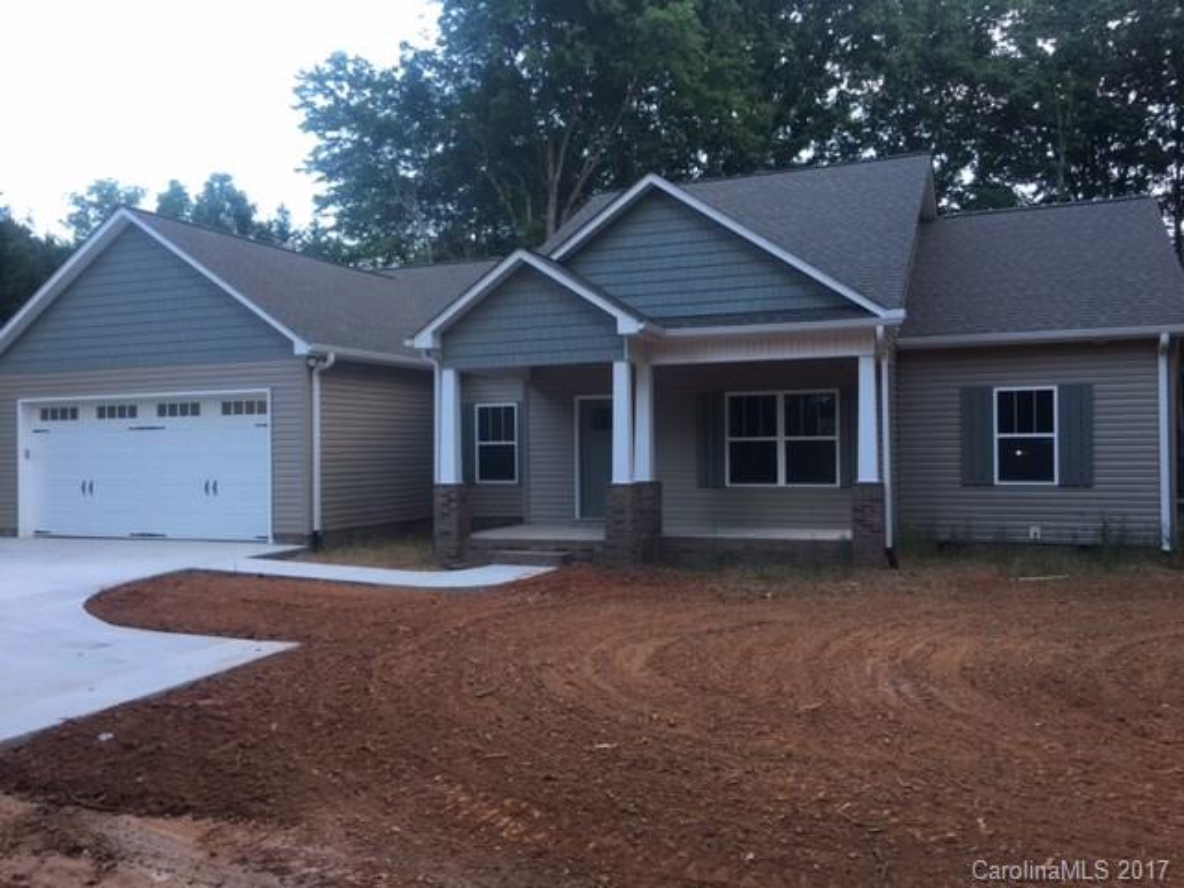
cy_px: 444
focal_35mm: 29
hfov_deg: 61.7
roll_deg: +0.7
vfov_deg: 48.2
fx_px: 992
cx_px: 592
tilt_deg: +0.4
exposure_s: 1/30
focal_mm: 4.15
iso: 32
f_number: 2.2
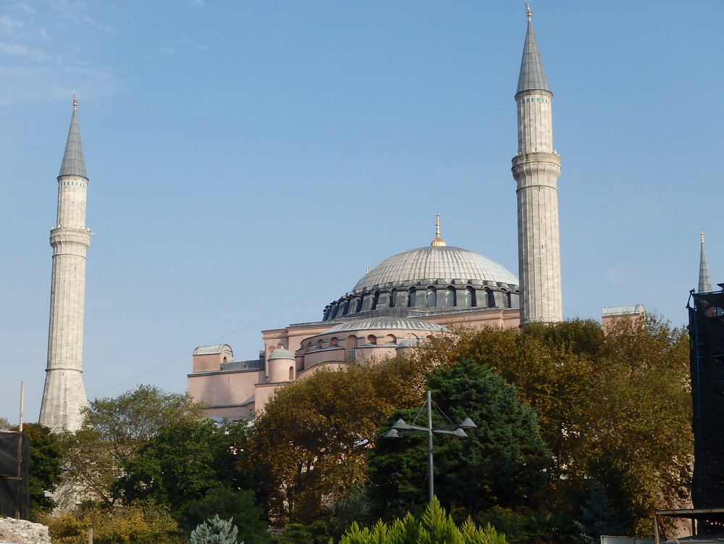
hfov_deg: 36.8
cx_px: 362
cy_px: 272
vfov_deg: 28.1
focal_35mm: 52
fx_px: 1088
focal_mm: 9.4
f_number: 5
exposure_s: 1/640
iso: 125
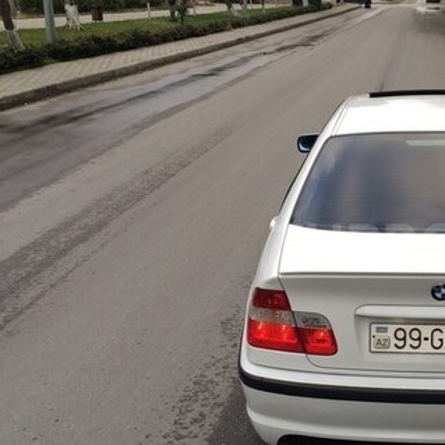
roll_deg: -0.1
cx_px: 414
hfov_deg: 30.5
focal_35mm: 53
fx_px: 771
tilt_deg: -17.2
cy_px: 245
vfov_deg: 32.2
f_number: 2.2
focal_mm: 4.15
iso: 32
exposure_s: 1/100
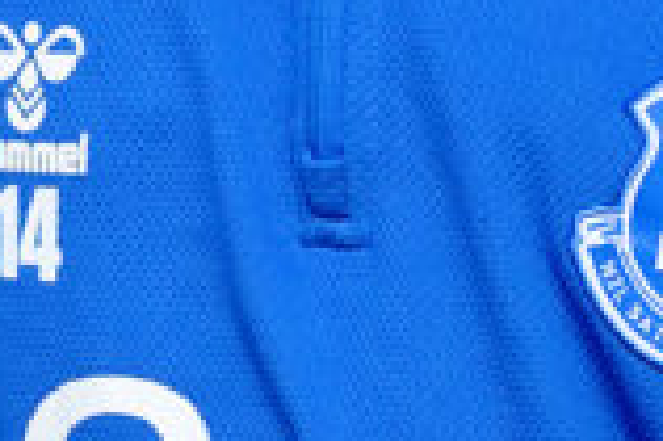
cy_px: -363
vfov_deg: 2.3
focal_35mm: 597
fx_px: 10983
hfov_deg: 3.4
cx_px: -361
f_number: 4
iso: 1000
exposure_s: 1/8000
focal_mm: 92
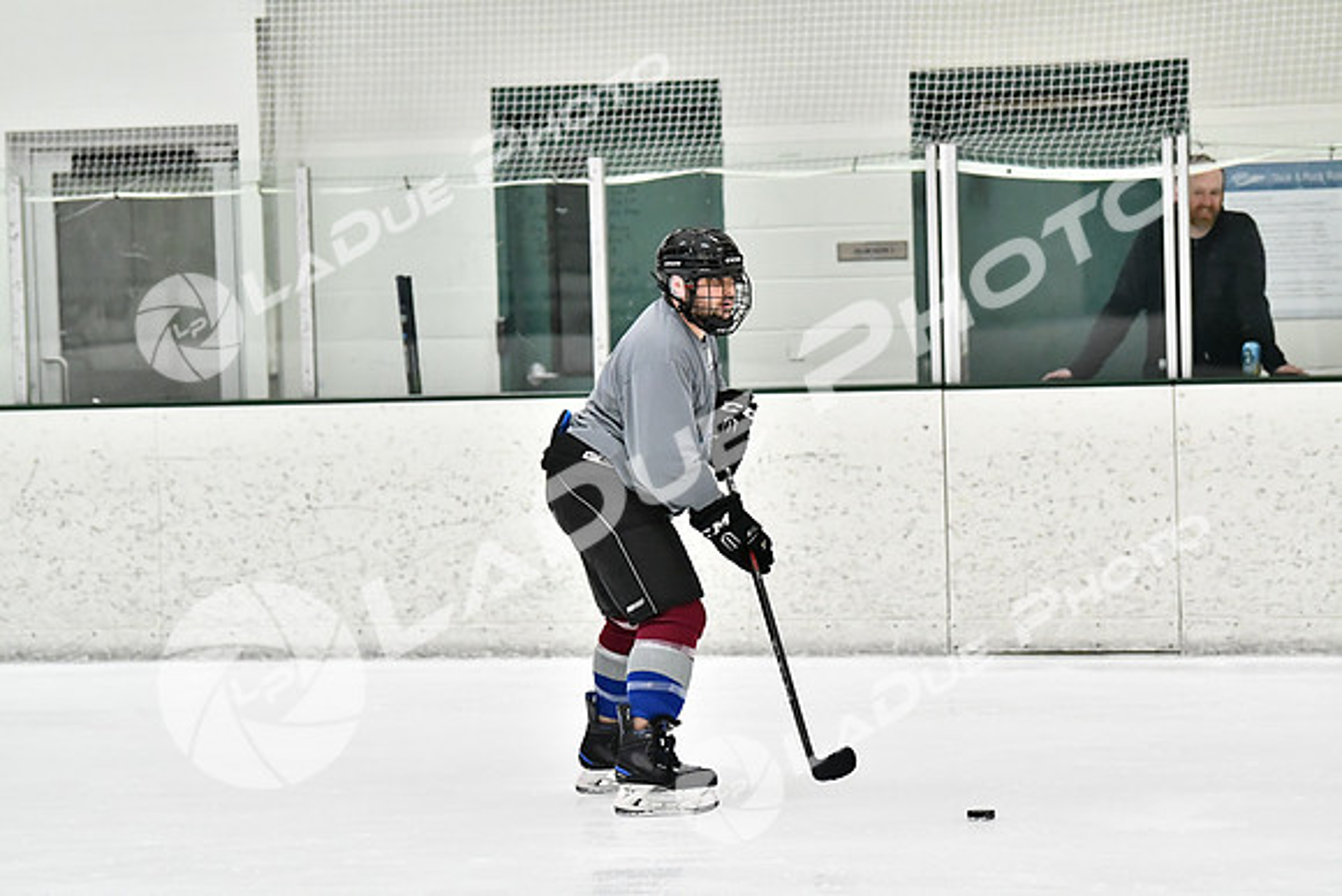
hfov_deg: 10.5
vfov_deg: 7.0
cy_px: 448
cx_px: 671
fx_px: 7271
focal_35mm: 195
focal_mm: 130
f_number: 2.8
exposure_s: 1/1250
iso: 5000
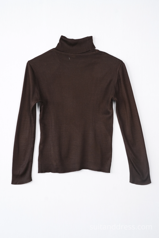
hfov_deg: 26.5
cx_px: 80
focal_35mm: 51
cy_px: 119
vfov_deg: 38.9
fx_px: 338
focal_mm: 34
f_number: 9
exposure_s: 1/60
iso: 800
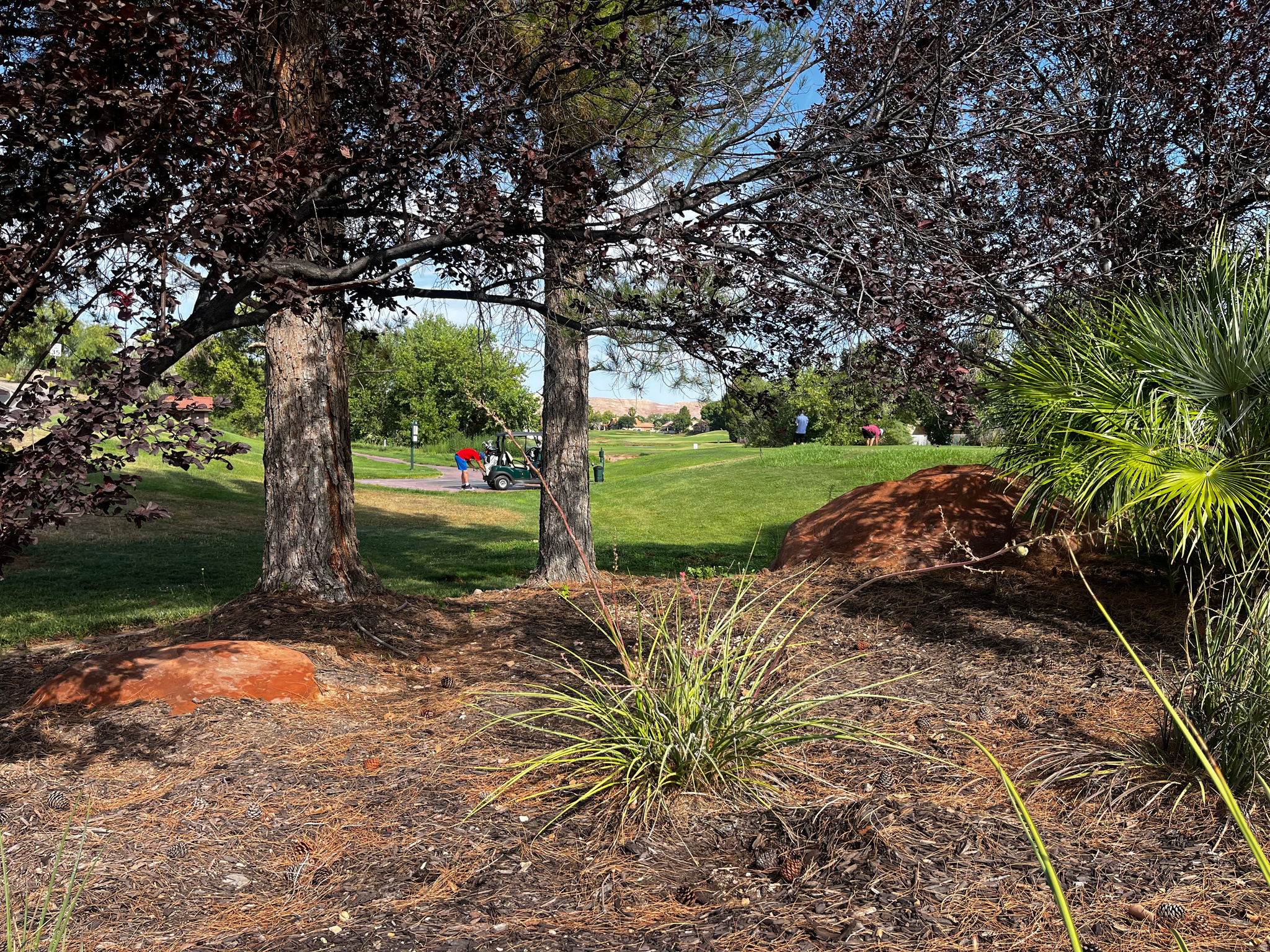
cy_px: 476
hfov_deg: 67.3
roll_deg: -1.1
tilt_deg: -2.9
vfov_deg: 53.1
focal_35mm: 26
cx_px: 635
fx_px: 954
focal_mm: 5.1
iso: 50
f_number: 1.6
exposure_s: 1/1355
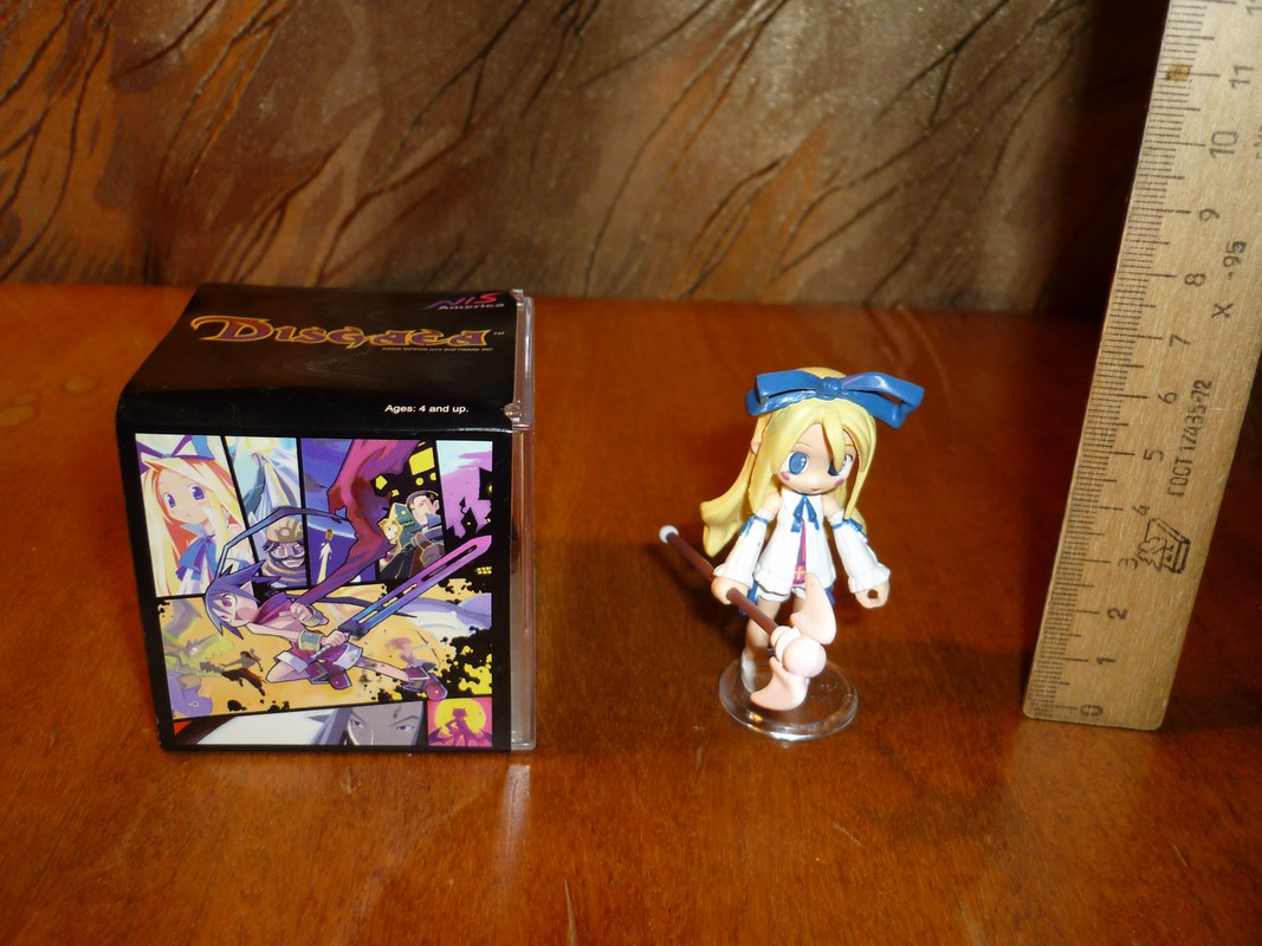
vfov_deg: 42.9
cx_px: 631
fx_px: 1203
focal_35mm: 33
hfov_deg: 55.4
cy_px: 473
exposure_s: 1/30
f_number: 2.8
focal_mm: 5.5
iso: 100
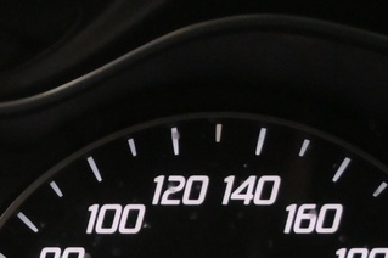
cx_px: -371
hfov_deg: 8.2
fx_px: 2587
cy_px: 348
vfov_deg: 5.7
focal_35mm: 240
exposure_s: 1/50
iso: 2500
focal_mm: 31.5
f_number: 5
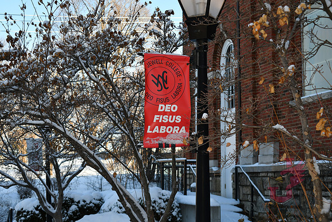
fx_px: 692
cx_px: 166
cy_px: 111
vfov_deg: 18.2
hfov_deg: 27.0
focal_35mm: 75
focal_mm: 50
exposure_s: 1/250
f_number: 5.6
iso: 100
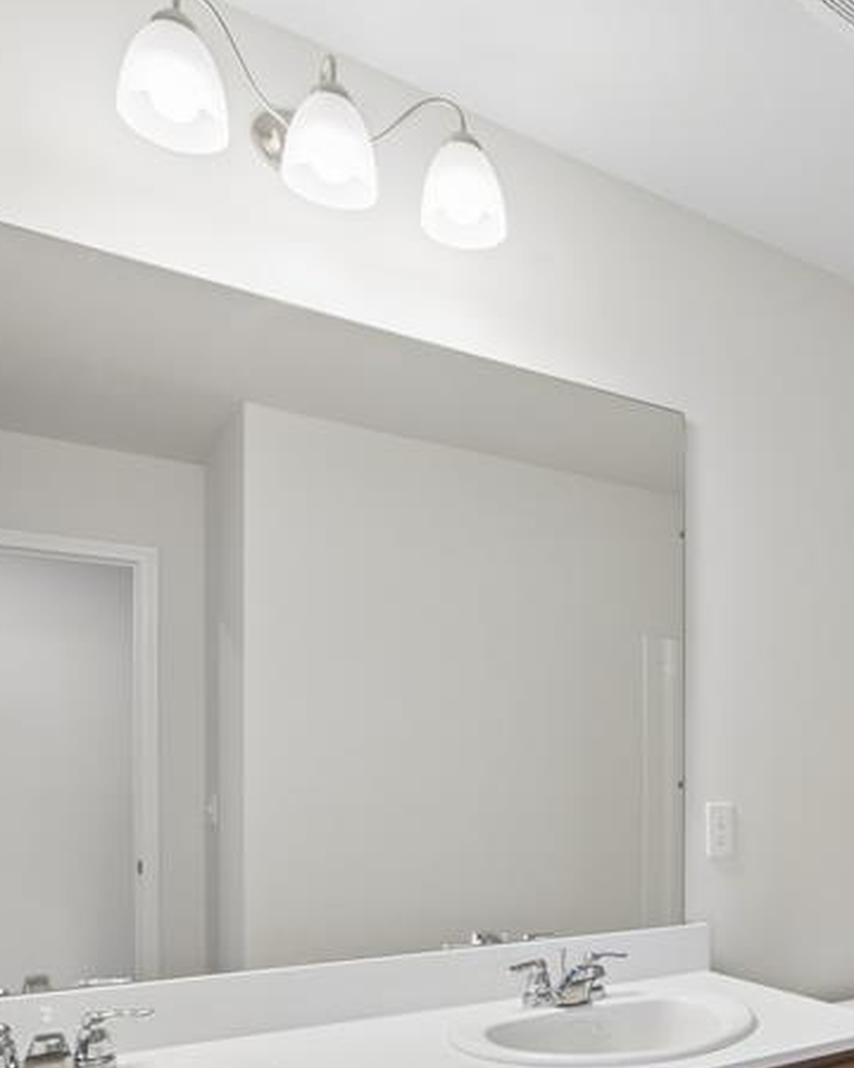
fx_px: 948
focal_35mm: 30
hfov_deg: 45.5
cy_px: 789
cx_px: 707
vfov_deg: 56.2
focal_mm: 14
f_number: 9
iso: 64
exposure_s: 1
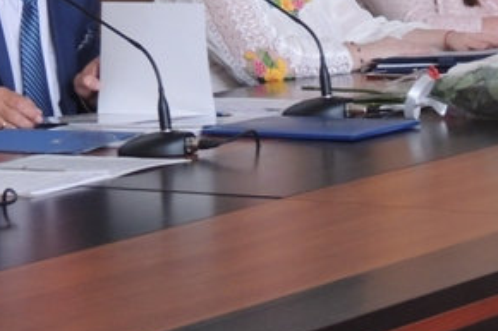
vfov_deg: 5.6
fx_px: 3373
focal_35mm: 244
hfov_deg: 8.4
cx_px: 223
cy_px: -106
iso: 400
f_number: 4
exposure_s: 1/25
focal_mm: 15.1
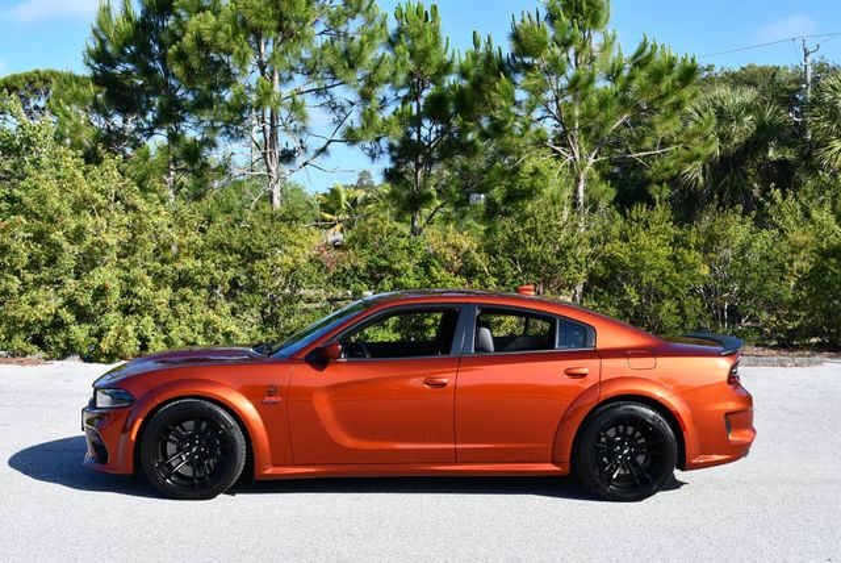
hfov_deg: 41.1
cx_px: 420
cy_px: 282
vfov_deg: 28.1
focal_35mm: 48
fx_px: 1122
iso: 160
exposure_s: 1/250
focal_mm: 24
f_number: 8
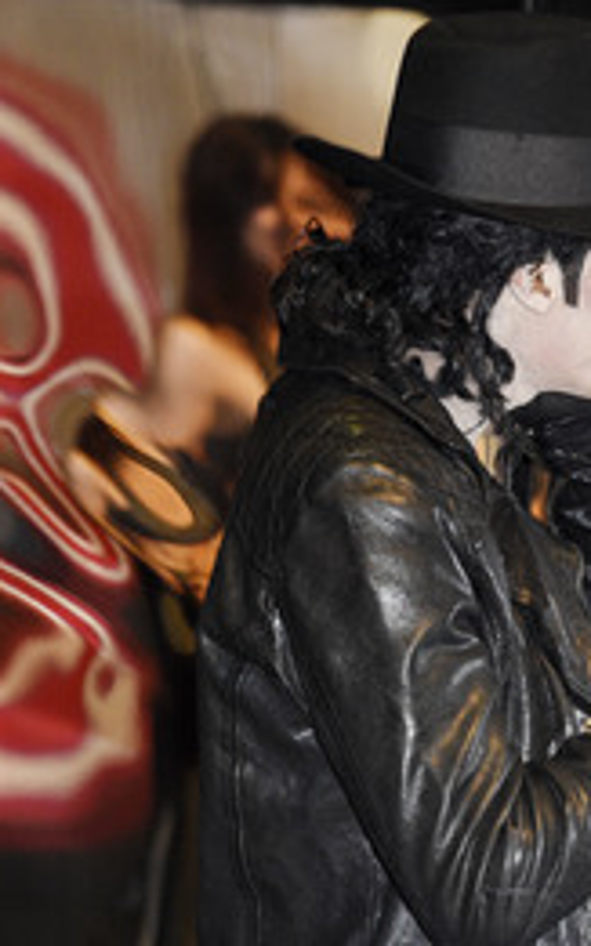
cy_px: 446
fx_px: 6807
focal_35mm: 264
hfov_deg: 4.9
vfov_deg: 8.0
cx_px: 783
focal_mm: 150
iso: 3200
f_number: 5.6
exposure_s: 1/100
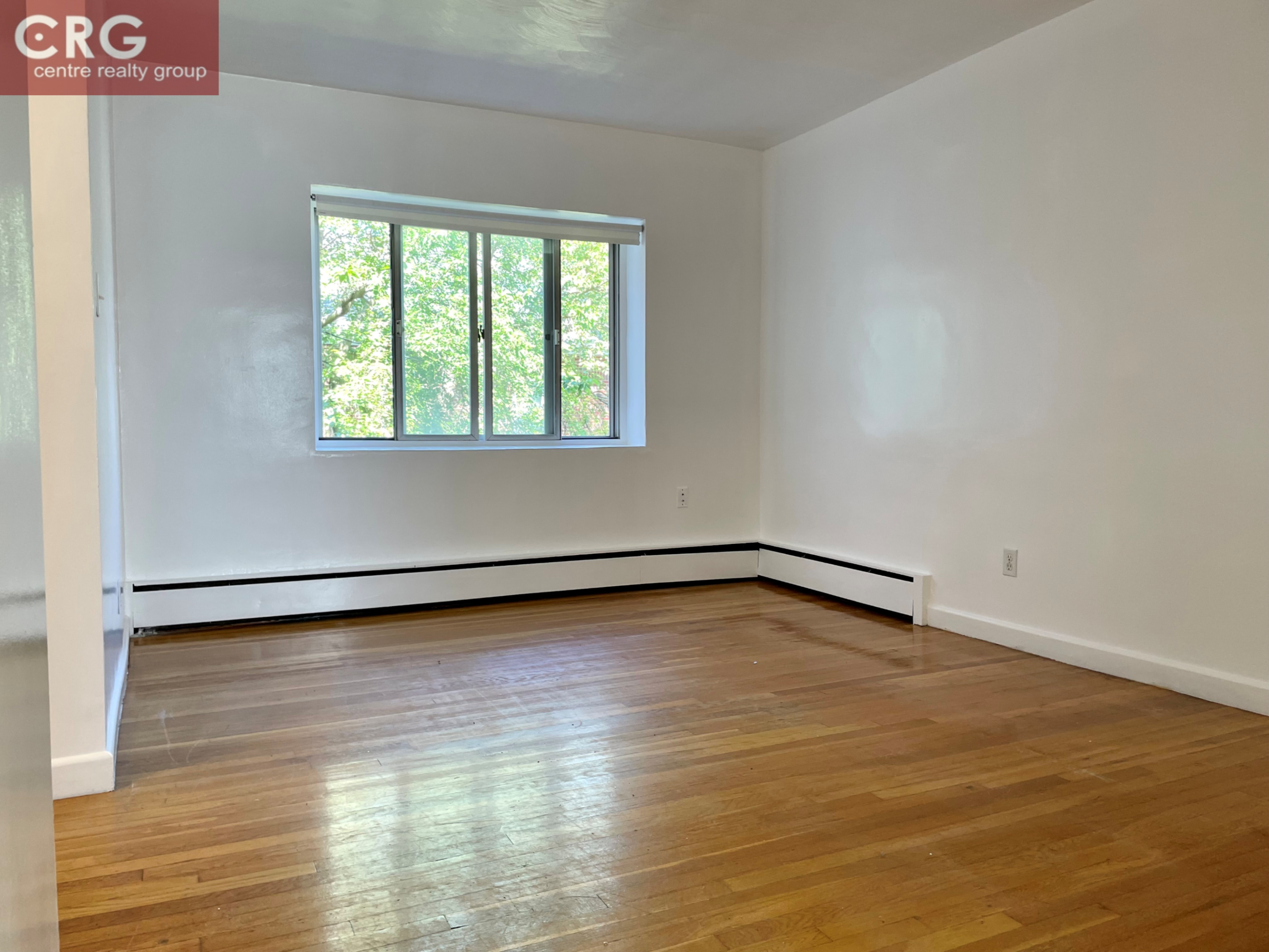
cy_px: 476
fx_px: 953
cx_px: 634
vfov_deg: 53.1
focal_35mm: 26
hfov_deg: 67.3
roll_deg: +0.5
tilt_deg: -2.6
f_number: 1.6
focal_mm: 4.2
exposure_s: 1/120
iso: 100
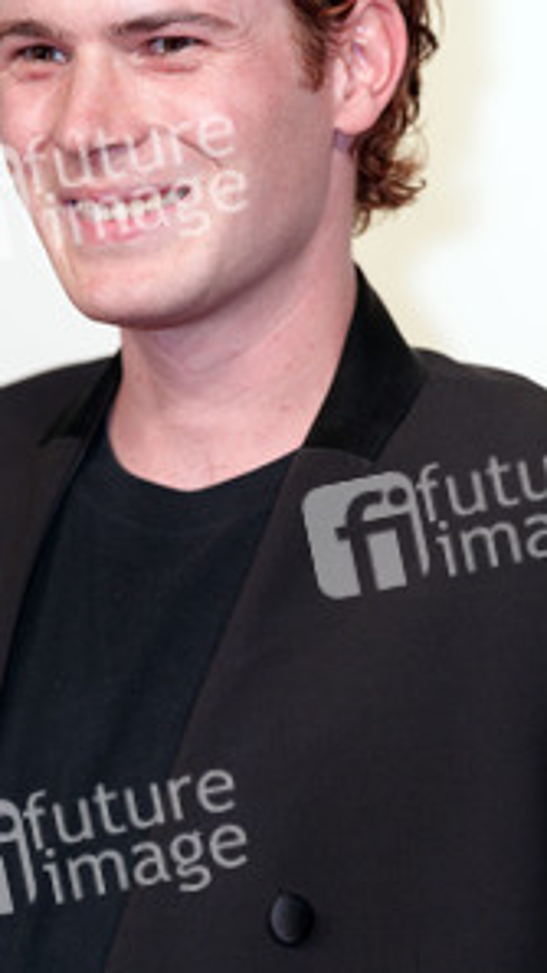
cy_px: 357
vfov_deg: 9.4
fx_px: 5932
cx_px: 174
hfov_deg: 5.3
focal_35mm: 230
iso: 320
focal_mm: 163
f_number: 3.2
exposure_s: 1/250
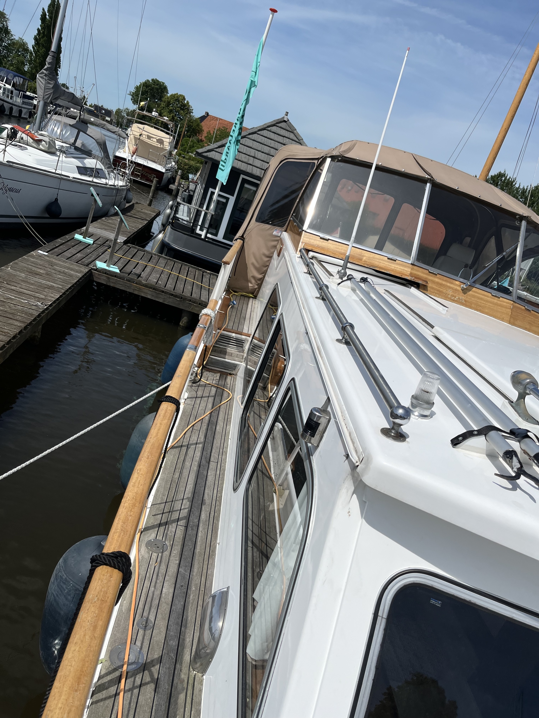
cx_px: 270
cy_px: 359
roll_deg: -21.6
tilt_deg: -17.7
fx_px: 540
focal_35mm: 26
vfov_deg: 67.3
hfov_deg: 53.1
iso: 50
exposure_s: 1/8403
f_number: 1.6
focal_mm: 5.1
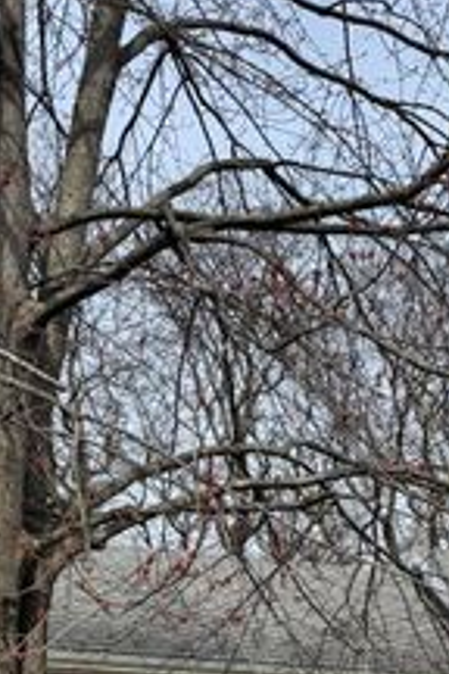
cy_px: 900
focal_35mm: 77
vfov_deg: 23.1
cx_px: 527
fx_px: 1440
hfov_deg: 17.0
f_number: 1.78
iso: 80
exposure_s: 1/5348
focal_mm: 6.76
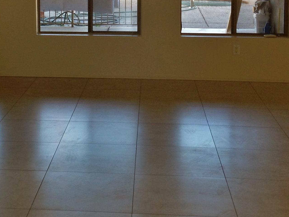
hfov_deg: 24.9
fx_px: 651
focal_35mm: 78
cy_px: -11
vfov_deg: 18.3
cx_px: 92
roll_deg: -0.9
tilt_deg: -4.2
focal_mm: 4.12
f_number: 2.4
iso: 50
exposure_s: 1/40
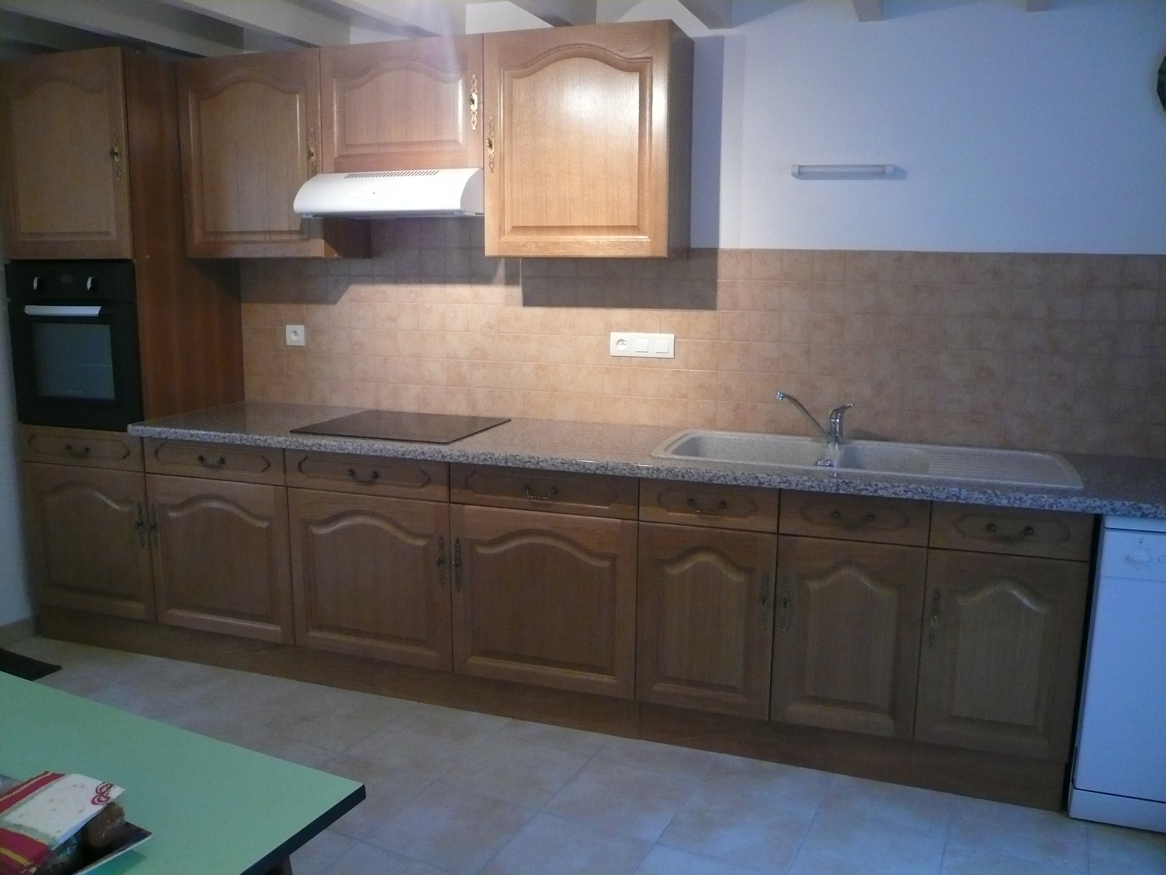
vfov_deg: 49.7
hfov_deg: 63.4
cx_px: 583
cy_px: 438
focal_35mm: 28
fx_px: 943
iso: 400
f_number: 2.8
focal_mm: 4.6
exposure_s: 1/30
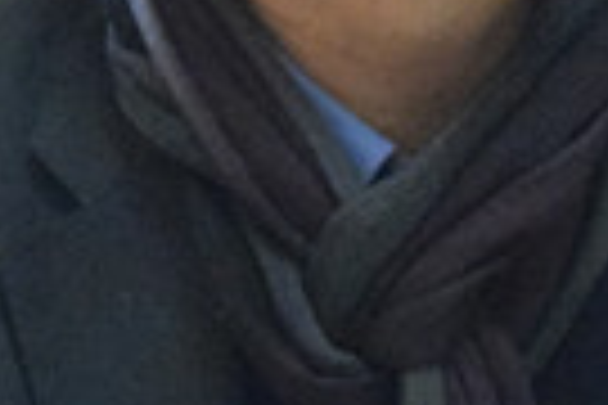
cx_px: 536
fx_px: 8274
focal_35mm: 490
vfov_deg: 2.8
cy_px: -56
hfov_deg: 4.2
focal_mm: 55
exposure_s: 1/125
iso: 10000
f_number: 5.6
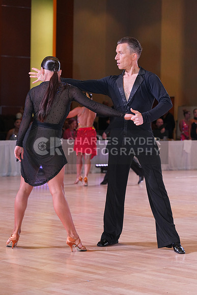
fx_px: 722
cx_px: 98
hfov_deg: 15.5
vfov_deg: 23.1
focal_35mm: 88
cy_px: 148
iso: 2500
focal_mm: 88
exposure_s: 1/250
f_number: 4.5
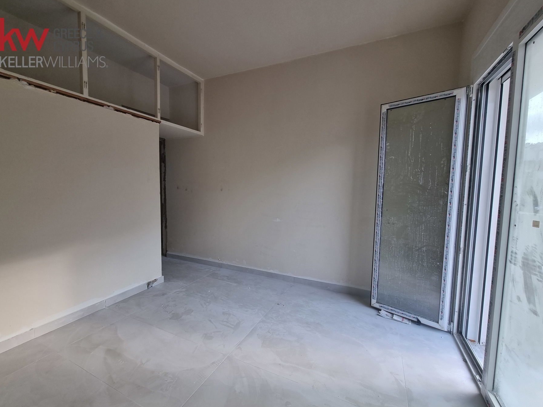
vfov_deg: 85.7
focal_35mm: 14
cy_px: 202
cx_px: 257
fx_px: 220
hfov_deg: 102.0
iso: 50
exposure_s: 1/180
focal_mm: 2.2
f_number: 2.2
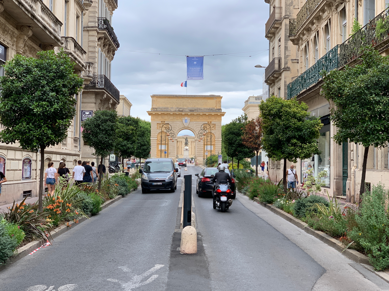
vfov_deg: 28.0
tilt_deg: +3.0
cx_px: 194
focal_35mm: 52
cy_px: 146
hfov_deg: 36.8
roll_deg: +1.4
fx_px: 584
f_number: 2.4
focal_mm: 6
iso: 16
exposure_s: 1/102
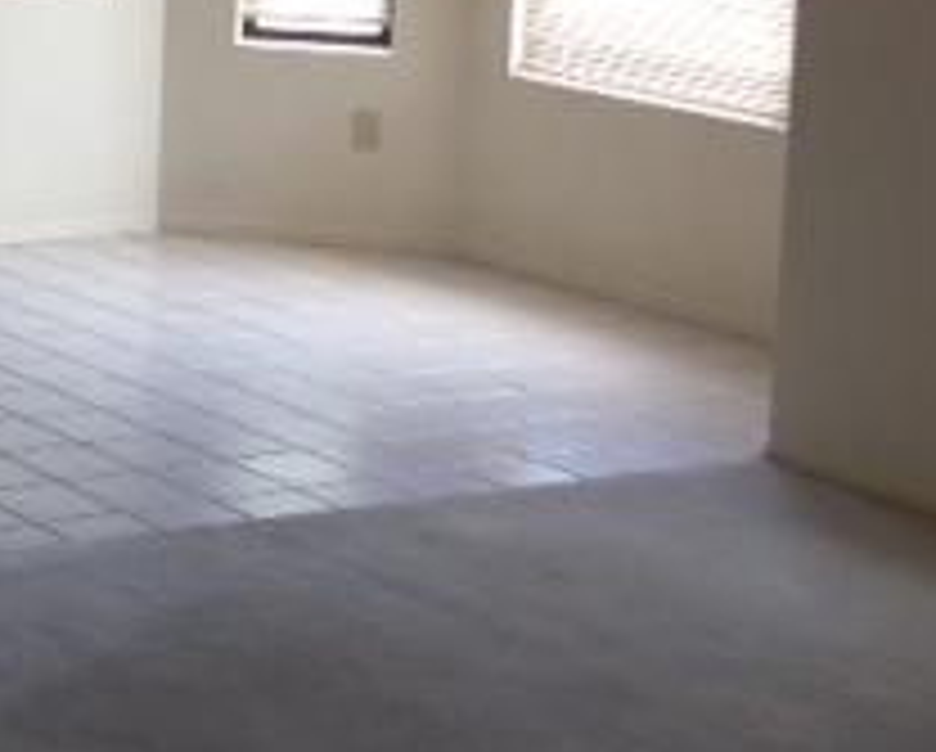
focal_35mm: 99
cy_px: 9
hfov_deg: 17.4
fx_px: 2746
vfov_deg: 15.3
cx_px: -482
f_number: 2.4
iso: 100
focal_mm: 4.12
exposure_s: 1/40
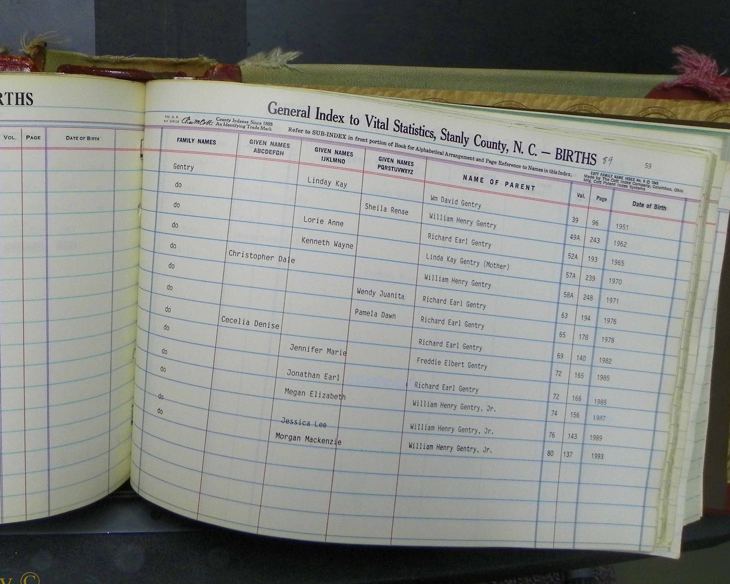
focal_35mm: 44
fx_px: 951
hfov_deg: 39.8
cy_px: 164
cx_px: 113
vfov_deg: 33.6
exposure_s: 1/30
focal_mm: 4.6
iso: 100
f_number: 2.8
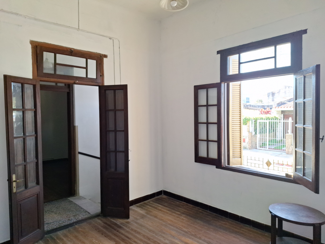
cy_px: 122
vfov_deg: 58.9
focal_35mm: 23
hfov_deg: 73.9
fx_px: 216
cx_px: 162
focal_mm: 5.54
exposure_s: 1/100
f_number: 1.8
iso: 50
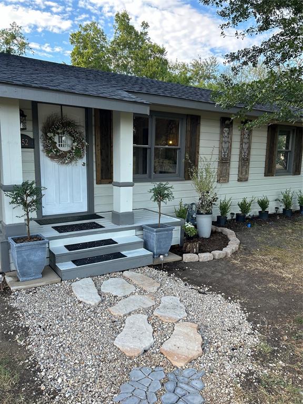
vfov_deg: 67.3
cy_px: 202
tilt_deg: -10.3
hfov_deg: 53.1
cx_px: 152
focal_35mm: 26
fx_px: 303
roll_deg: +0.6
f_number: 1.5
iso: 50
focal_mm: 5.7
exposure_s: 1/394
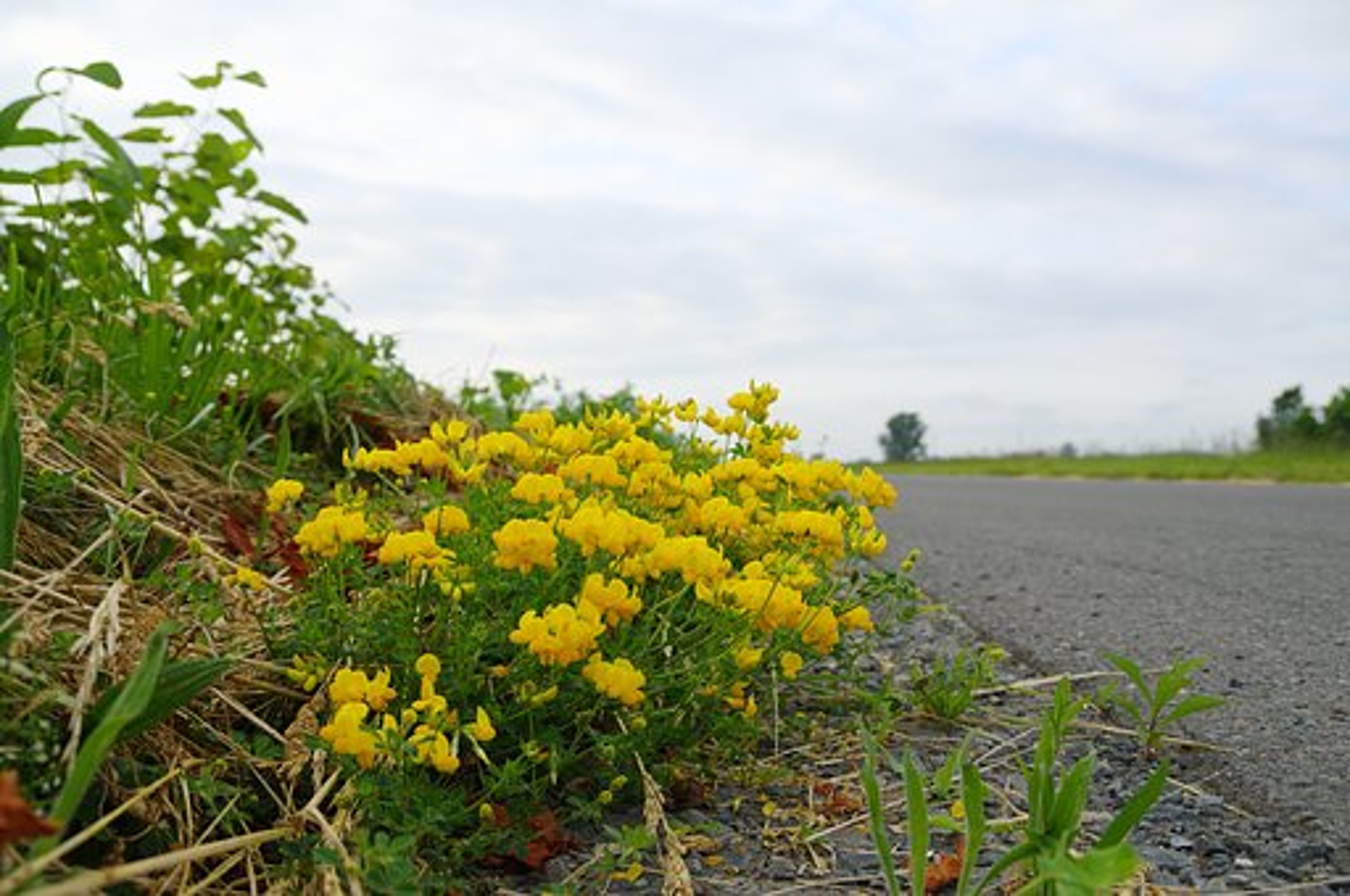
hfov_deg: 53.2
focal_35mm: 36
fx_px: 1348
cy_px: 448
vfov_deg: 36.8
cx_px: 675
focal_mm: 24
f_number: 6.3
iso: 400
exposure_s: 1/160
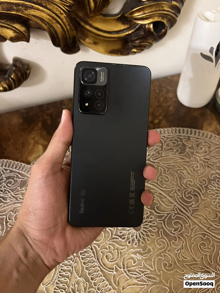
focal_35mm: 26
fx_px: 220
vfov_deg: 67.3
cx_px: 110
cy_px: 146
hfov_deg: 53.1
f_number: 1.5
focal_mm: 5.7
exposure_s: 1/33
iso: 640
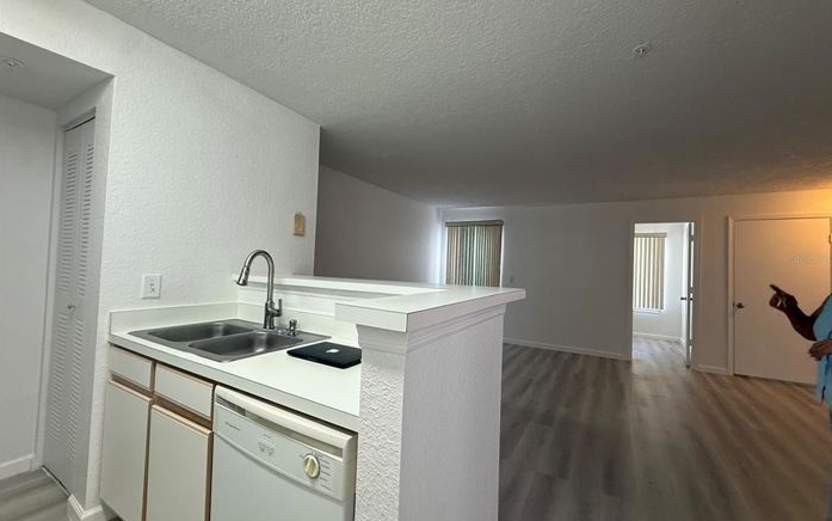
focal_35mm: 15
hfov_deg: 101.4
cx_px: 420
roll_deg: -2.7
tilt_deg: +1.9
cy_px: 258
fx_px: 340
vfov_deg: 74.8
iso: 160
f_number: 2.2
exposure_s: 1/120
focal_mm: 2.22
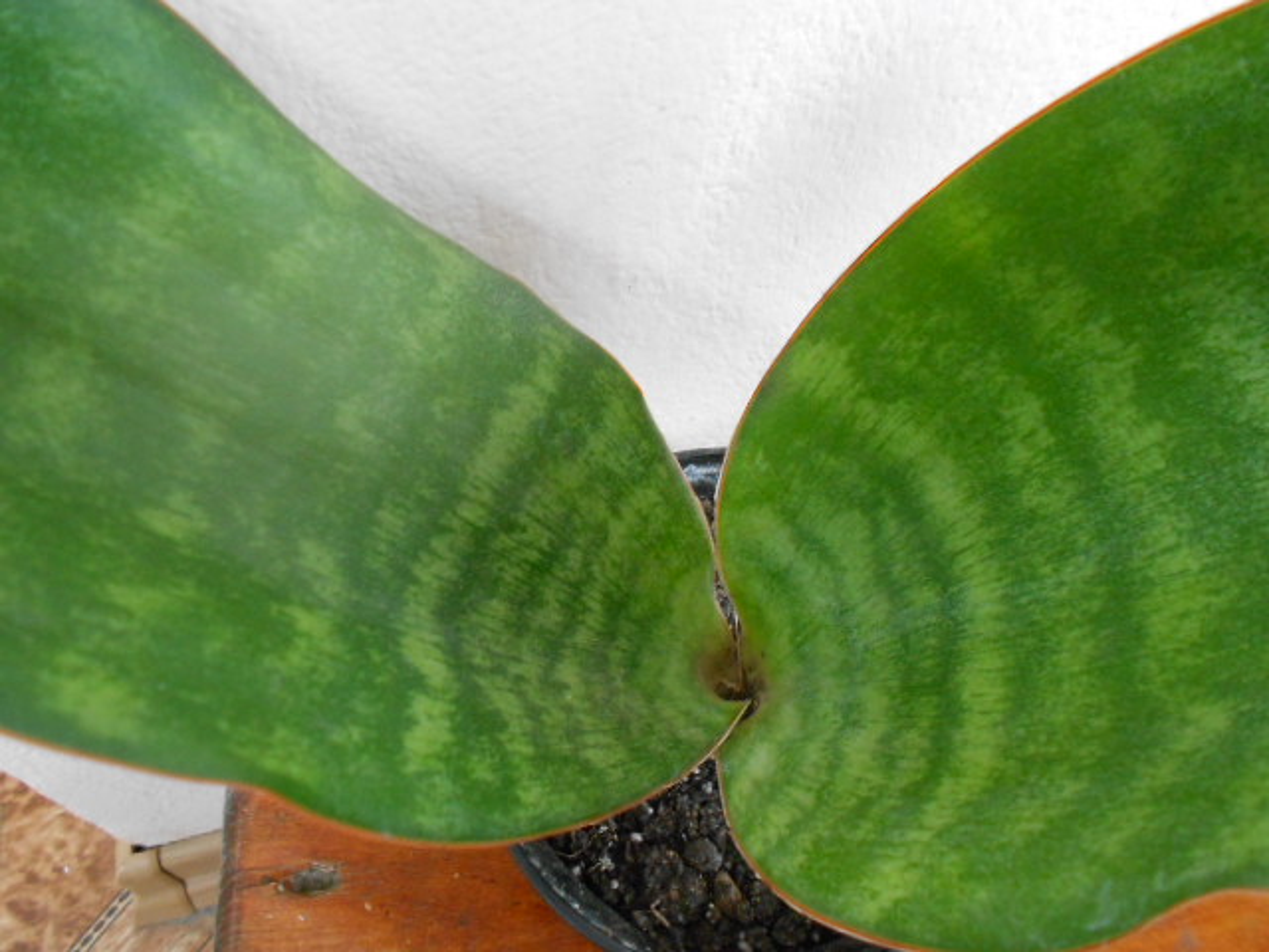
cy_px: 476
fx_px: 1063
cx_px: 634
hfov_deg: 61.7
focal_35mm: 29
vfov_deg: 48.2
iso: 400
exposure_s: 1/20
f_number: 3.4
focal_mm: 5.3
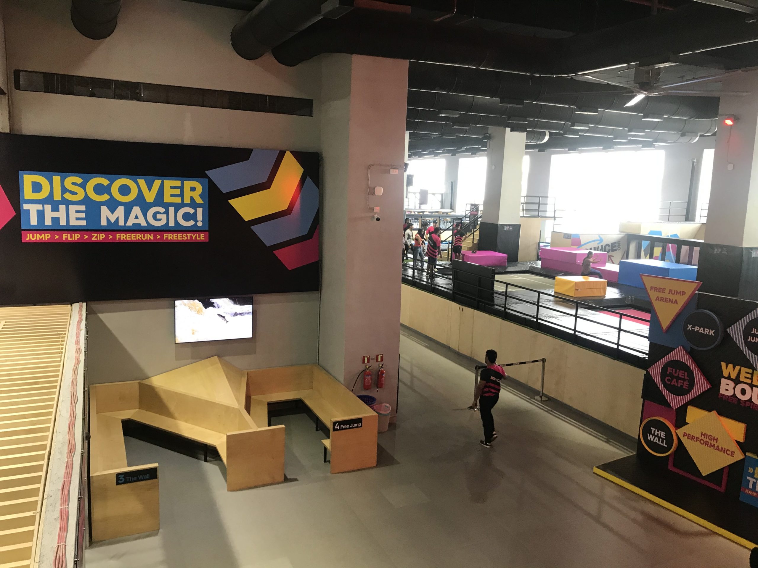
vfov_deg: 49.7
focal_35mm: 28
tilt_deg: -8.8
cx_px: 379
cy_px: 284
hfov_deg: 63.4
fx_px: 613
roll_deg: -1.8
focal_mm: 3.99
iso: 40
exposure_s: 1/25
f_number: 1.8
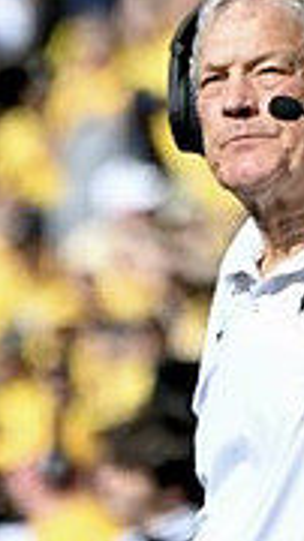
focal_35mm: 1979
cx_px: 361
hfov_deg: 0.6
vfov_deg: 1.1
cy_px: 281
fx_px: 28413
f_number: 5.6
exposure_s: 1/1250
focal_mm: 390
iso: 320
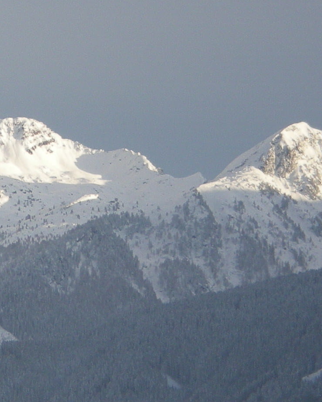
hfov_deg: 4.2
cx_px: -161
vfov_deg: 5.2
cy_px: 307
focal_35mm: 371
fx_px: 4419
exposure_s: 1/150
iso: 55
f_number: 5.9
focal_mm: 18.9
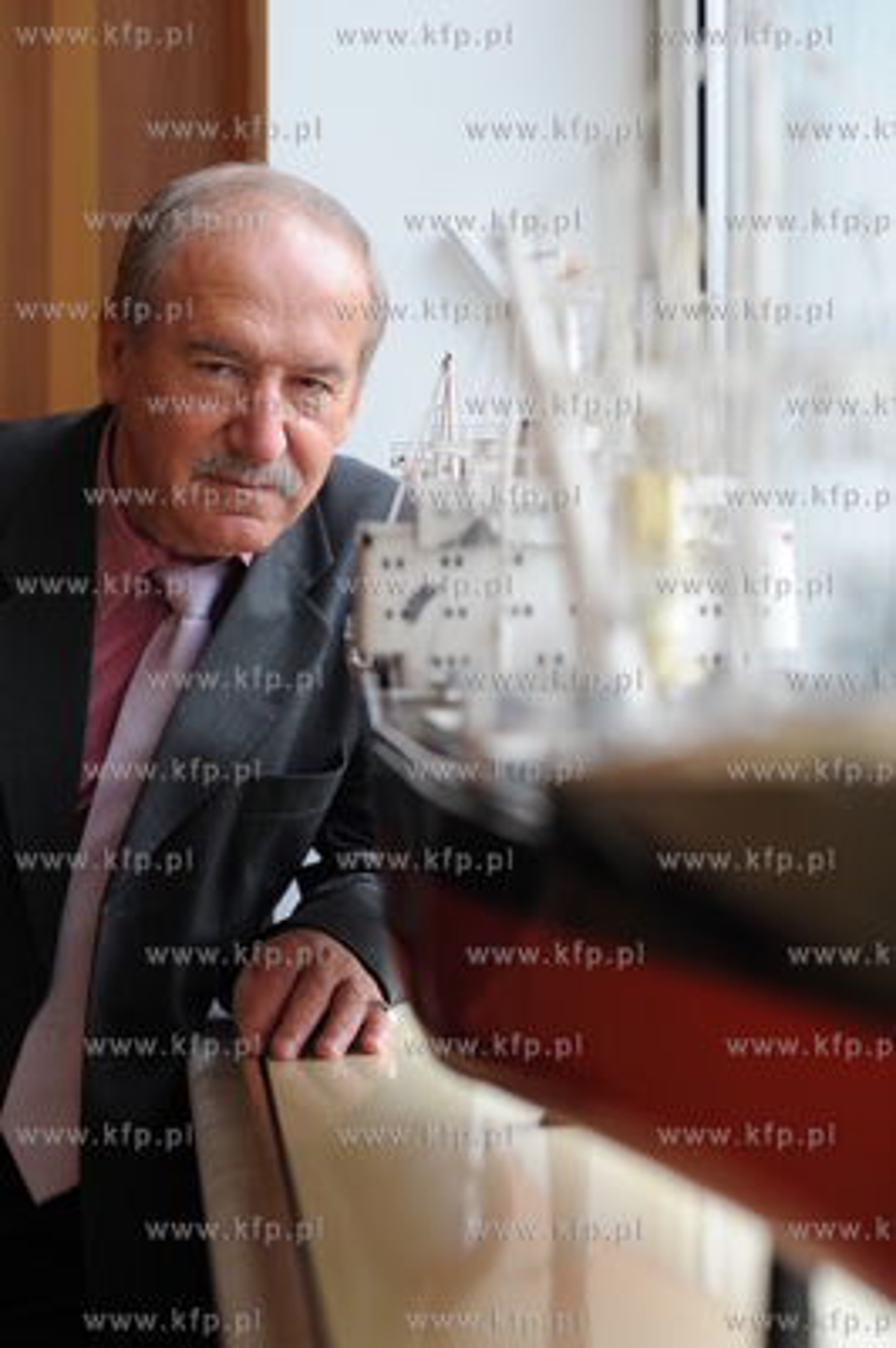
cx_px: 448
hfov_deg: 16.0
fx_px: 3179
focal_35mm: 85
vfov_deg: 23.9
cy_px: 674
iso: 400
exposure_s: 1/400
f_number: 4
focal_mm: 85
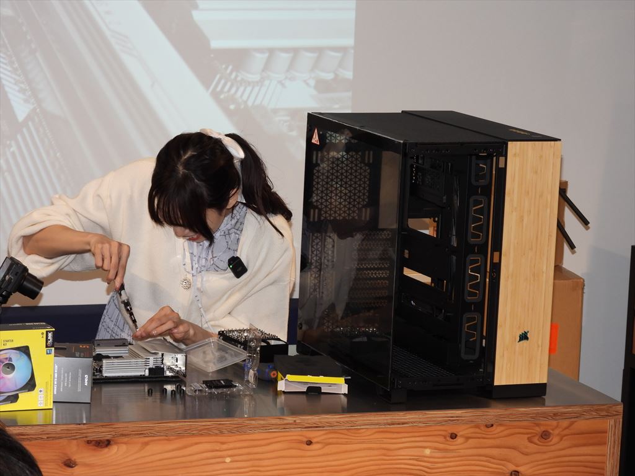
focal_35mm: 125
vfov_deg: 11.9
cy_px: 238
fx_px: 2293
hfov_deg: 15.8
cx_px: 318
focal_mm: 22.3
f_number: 4
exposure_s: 1/60
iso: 200
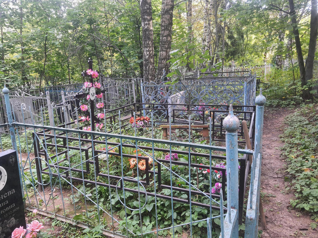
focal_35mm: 26
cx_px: 159
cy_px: 119
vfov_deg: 53.1
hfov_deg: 67.3
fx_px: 239
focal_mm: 4.32
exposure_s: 1/100
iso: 80
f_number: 1.7
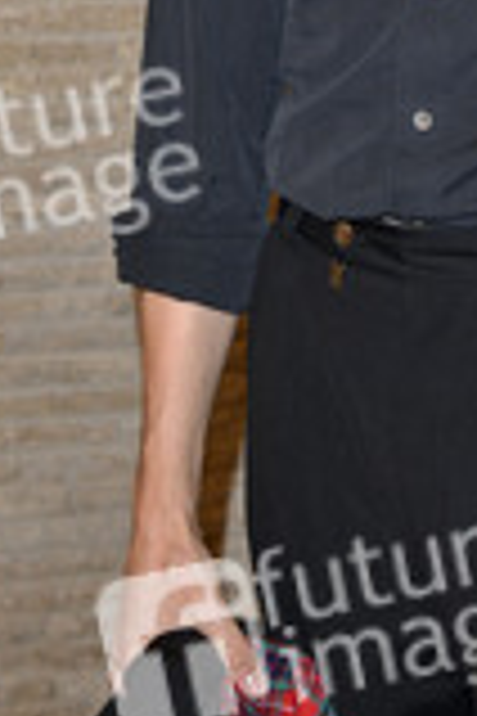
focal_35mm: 121
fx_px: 2405
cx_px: 459
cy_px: -50
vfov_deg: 16.5
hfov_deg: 11.2
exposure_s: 1/250
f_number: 5.6
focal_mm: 48
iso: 500
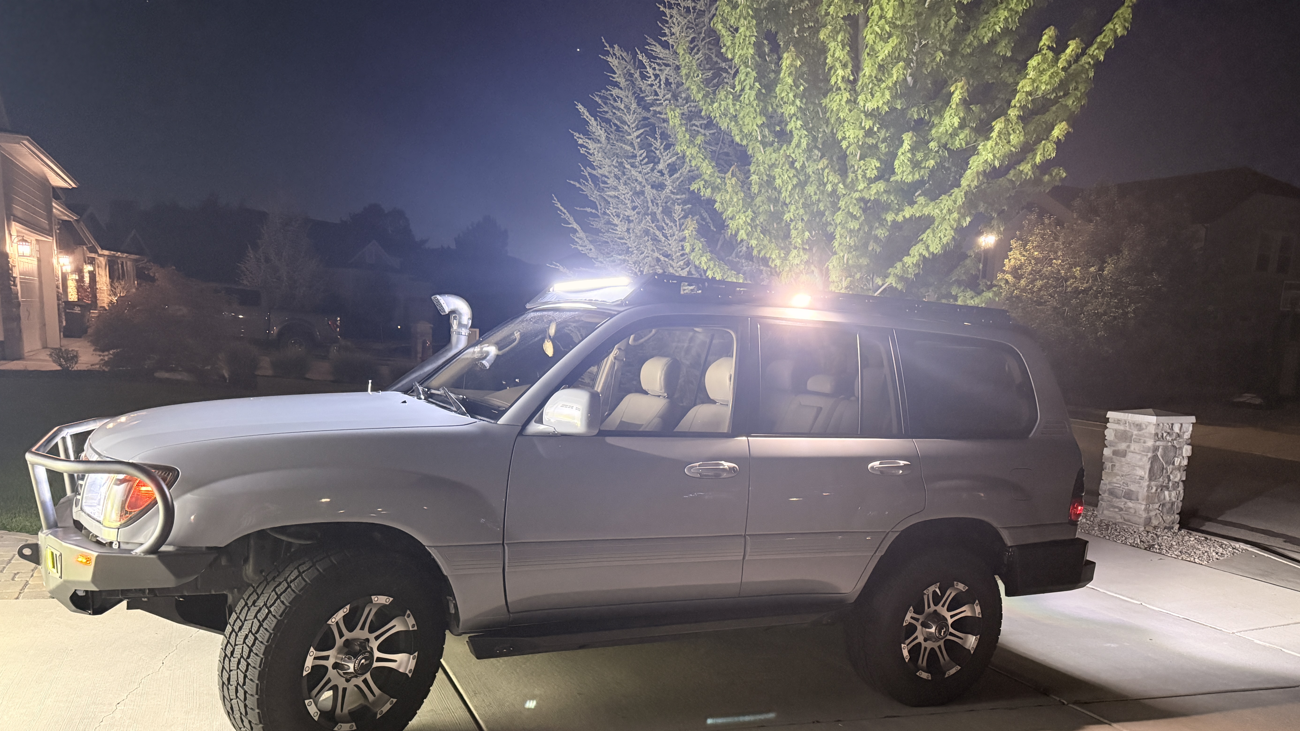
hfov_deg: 69.8
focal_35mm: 27
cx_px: 671
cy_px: 503
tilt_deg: -10.6
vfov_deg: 42.2
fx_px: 931
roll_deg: -2.2
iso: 800
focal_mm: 6.76
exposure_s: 1/40
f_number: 1.78
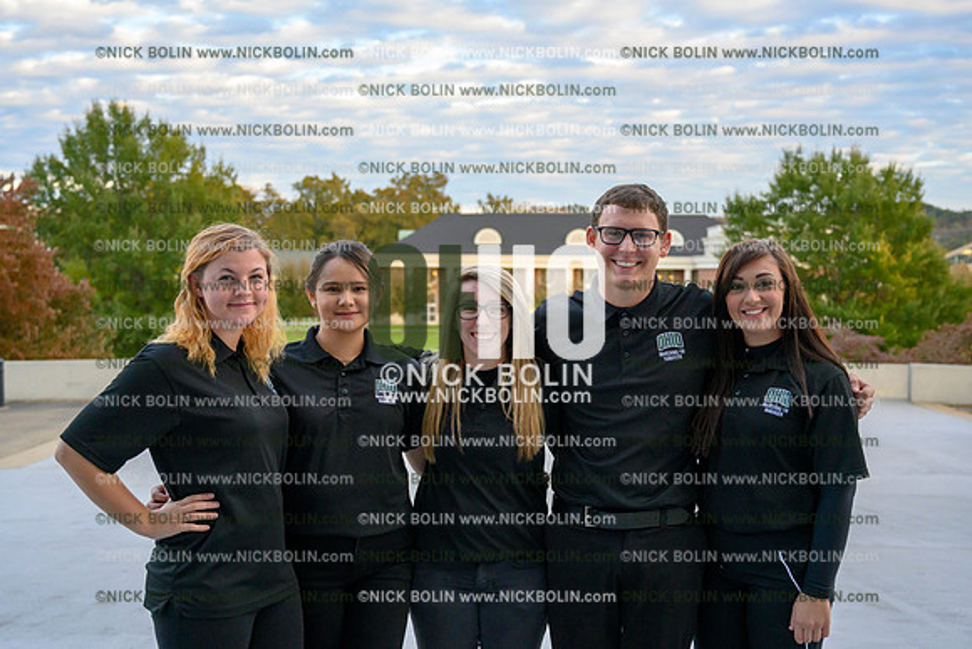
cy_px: 324
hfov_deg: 47.4
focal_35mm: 41
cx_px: 486
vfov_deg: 32.6
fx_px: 1107
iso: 2000
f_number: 4
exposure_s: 1/1250
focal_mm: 41
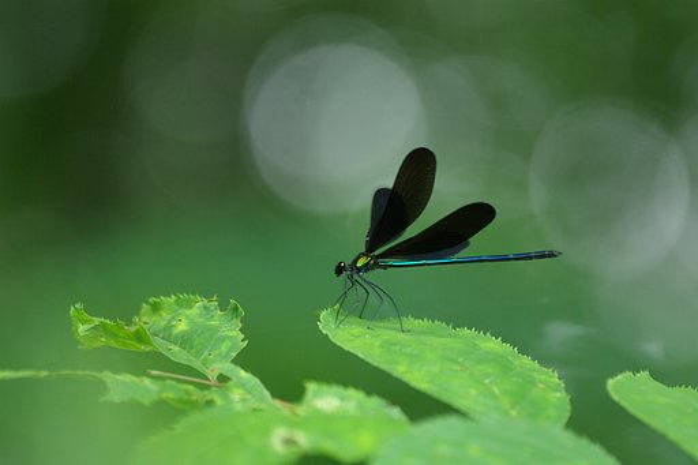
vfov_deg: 5.1
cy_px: 232
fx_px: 5233
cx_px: 349
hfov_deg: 7.6
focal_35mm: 270
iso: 400
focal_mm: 180
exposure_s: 1/125
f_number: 3.5
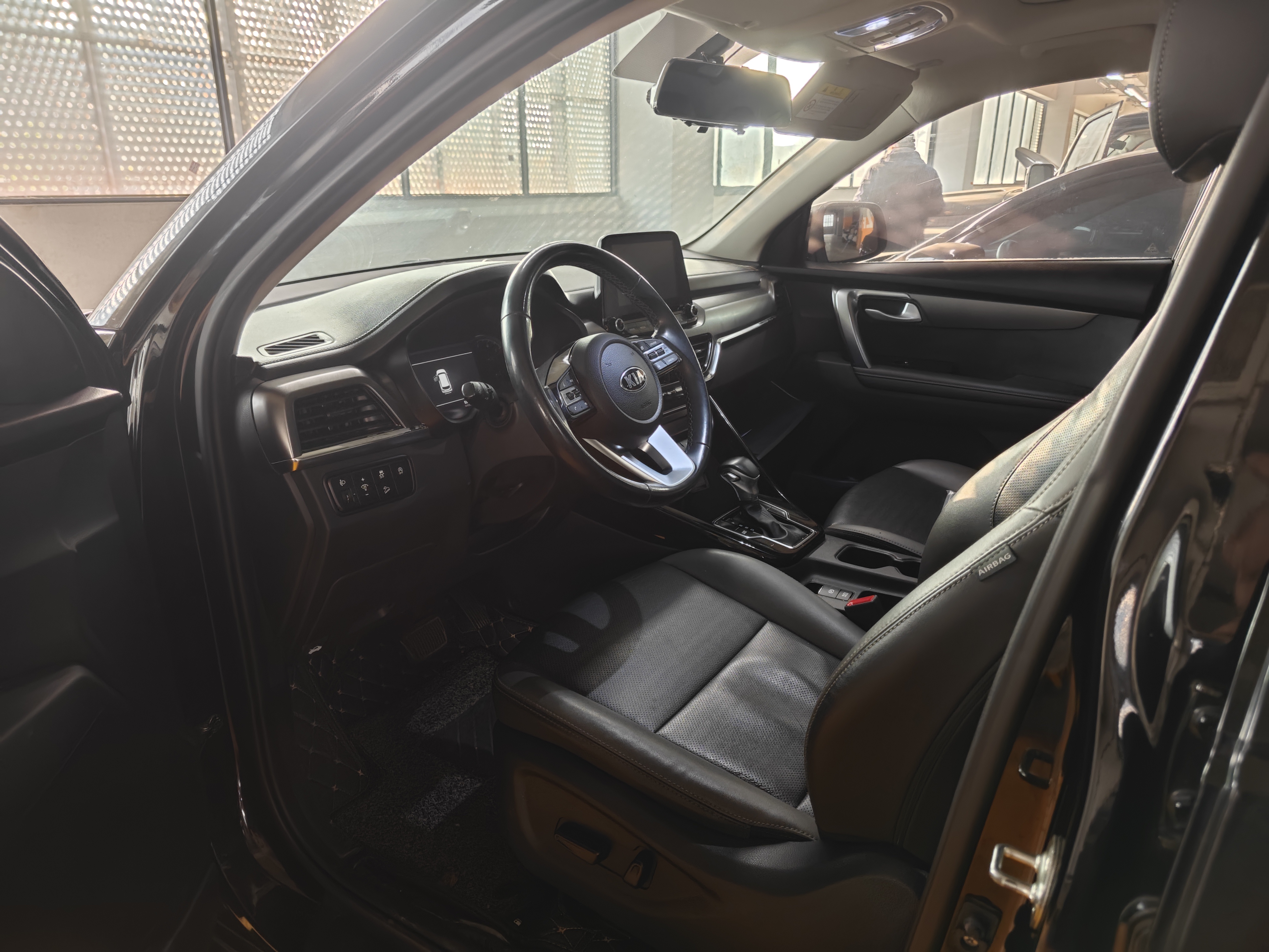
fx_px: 843
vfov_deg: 58.9
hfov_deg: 73.9
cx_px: 634
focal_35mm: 23
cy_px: 476
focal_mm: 5.43
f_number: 1.8
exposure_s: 1/34.9
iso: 640
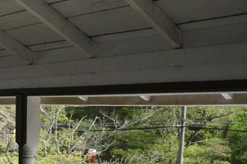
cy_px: 167
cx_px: -14
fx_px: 432
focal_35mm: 63
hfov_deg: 29.3
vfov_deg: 20.8
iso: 3200
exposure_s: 1/4000
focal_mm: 18
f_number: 5
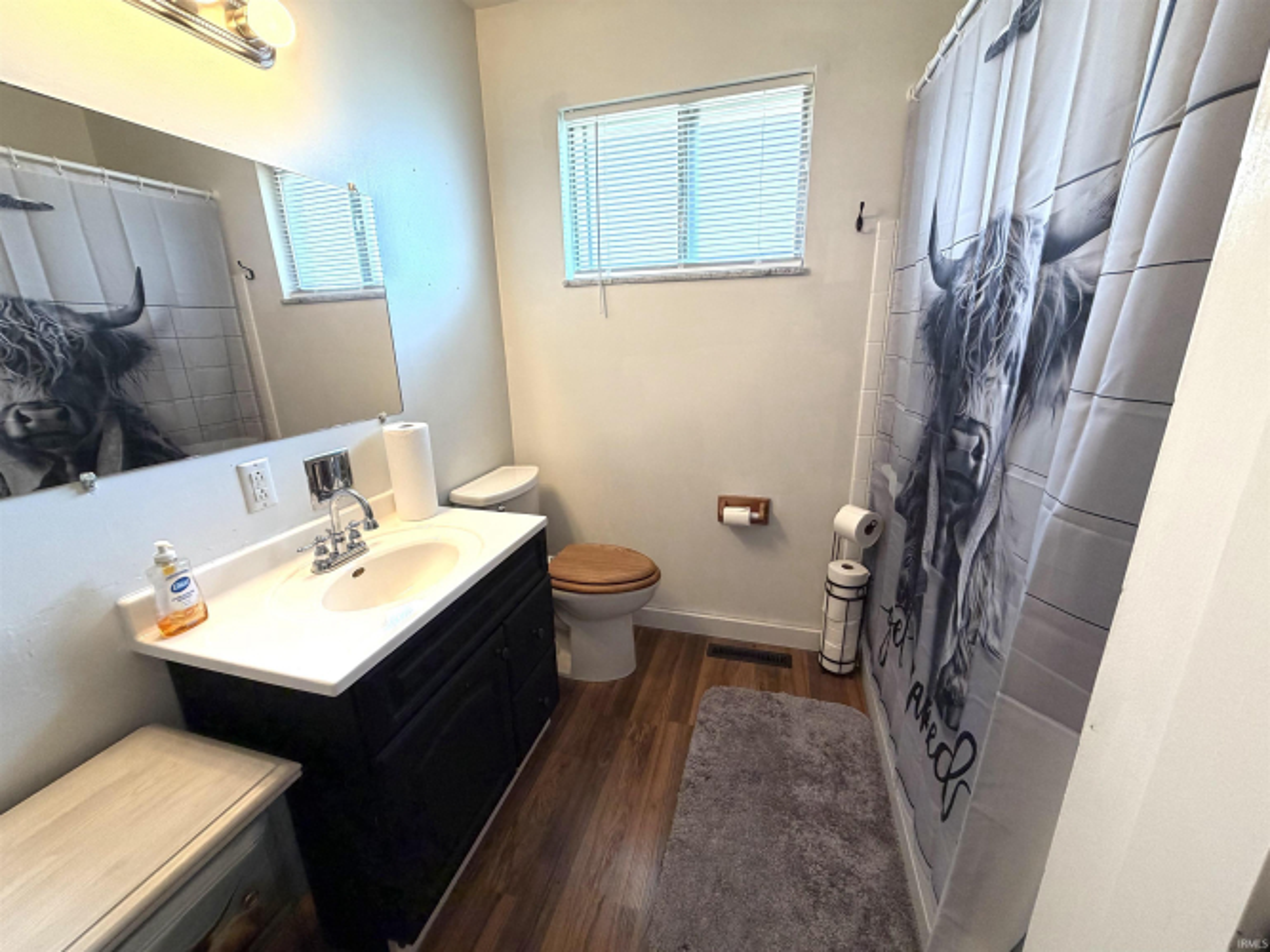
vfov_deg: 85.7
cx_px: 635
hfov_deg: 102.1
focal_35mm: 14
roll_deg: +2.1
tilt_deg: -15.8
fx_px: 514
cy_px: 476
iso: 200
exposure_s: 1/60
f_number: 2.2
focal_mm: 2.22
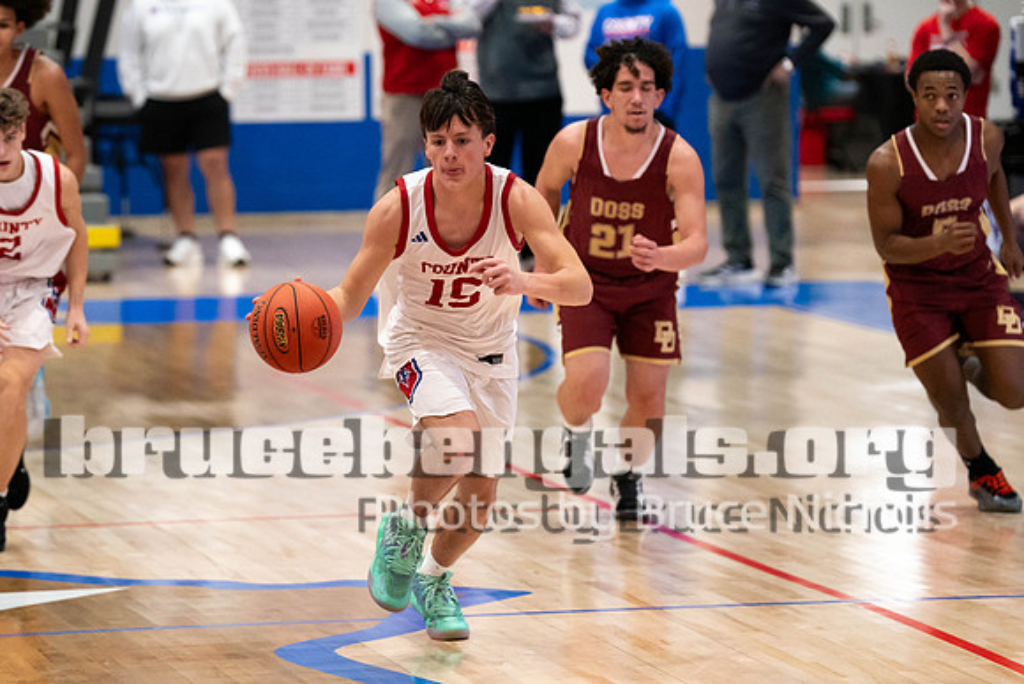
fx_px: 6391
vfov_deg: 6.1
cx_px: 412
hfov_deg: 9.2
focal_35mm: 225
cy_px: 267
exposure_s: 1/1000
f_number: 2.8
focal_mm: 151
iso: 4000
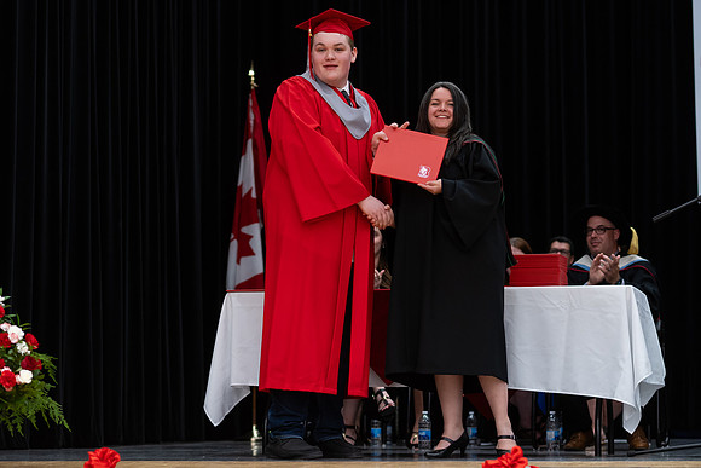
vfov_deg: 13.1
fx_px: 2044
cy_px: 262
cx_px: 350
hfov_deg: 19.5
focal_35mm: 105
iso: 1000
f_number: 2.8
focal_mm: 85
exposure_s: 1/200
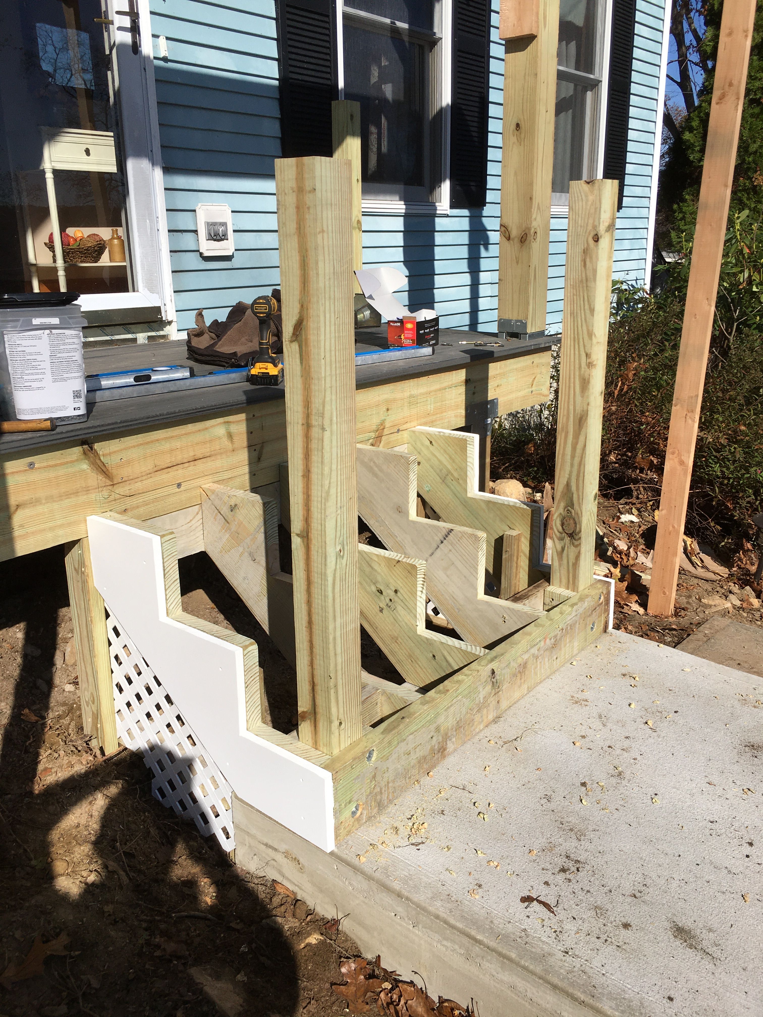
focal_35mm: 29
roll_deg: +0.9
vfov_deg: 61.7
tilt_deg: -16.3
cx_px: 382
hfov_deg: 48.2
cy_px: 508
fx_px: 852
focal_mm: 4.15
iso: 25
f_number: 2.2
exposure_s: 1/2747
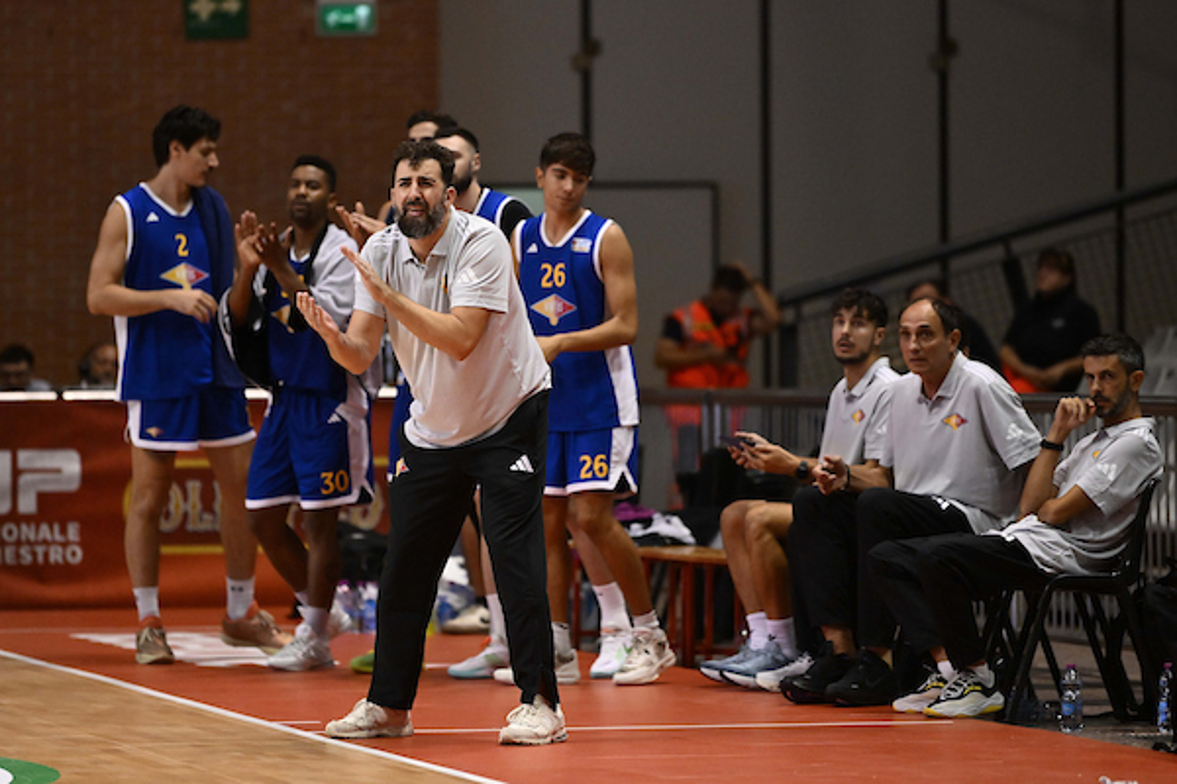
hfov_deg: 10.3
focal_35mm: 200
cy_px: 392
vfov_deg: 6.9
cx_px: 588
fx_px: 6538
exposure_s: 1/1250
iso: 4000
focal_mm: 200
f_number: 2.8
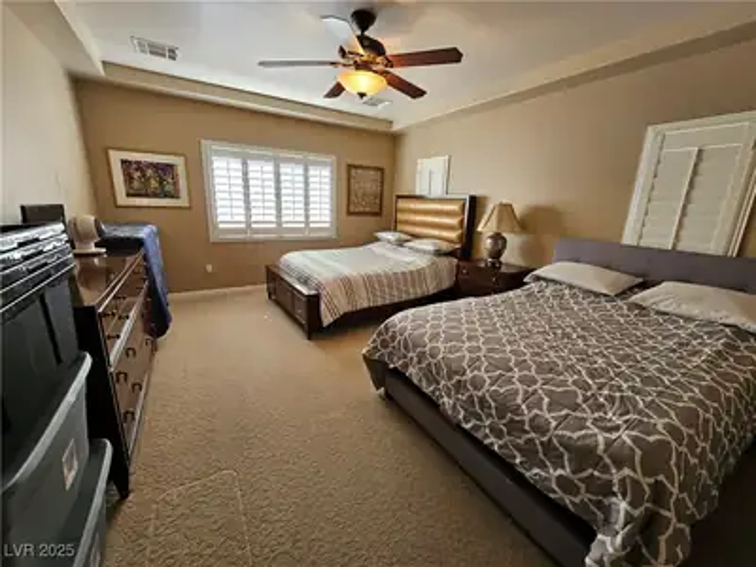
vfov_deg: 89.9
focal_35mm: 13
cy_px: 284
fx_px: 284
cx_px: 378
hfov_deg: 106.2
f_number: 2.2
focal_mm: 2.2
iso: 100
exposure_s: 1/60
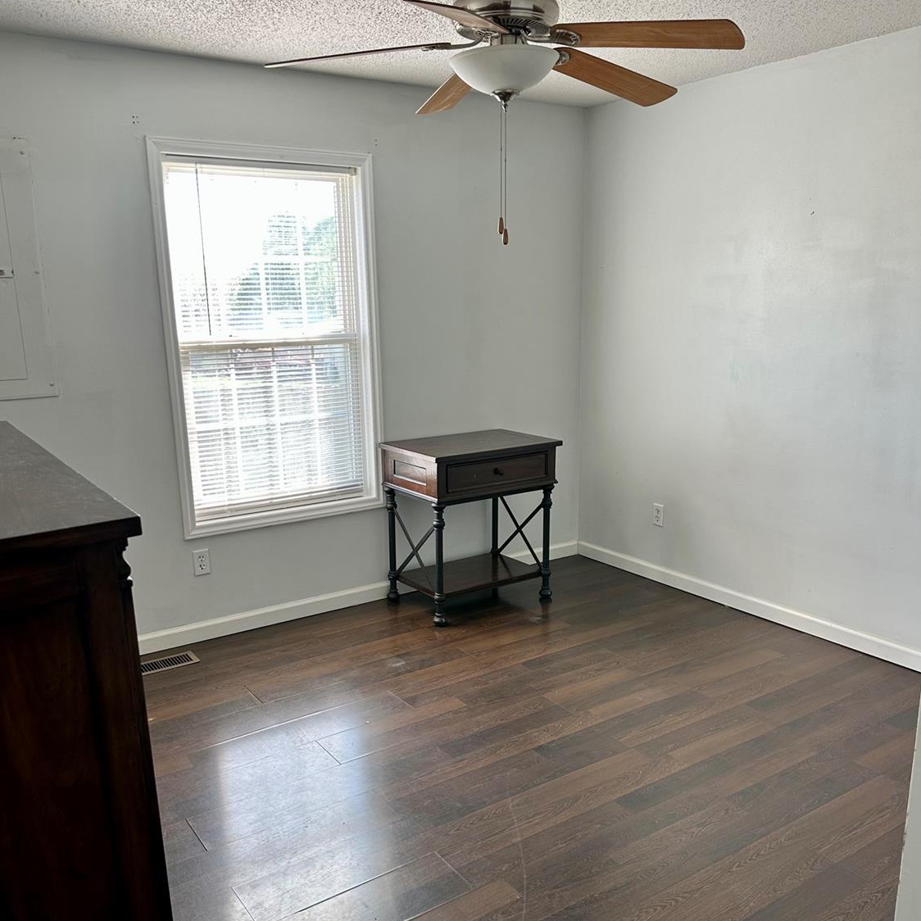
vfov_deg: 55.5
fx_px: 873
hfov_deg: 55.6
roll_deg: -0.1
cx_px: 465
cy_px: 513
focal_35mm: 29
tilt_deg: -13.2
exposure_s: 1/121
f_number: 1.78
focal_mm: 6.86
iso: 80
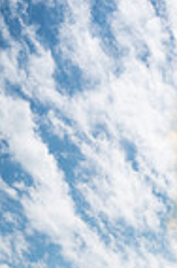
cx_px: 249
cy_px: 404
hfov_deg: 16.6
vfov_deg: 22.0
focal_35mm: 76
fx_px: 563
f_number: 4
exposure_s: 1/5000
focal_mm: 24
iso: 250
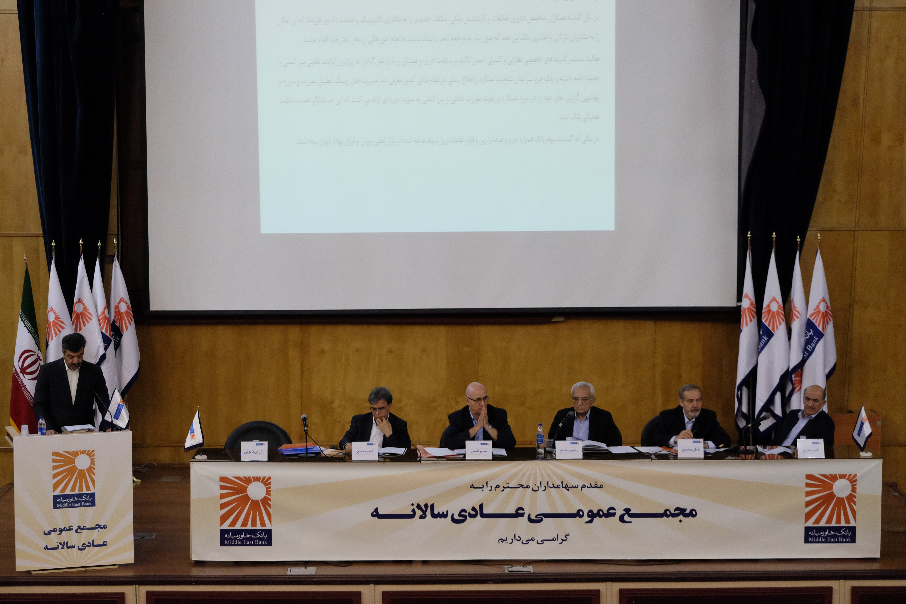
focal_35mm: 75
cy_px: 302
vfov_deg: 18.2
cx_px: 453
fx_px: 1887
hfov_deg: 27.0
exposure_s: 1/125
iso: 4000
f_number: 2.8
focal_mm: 50
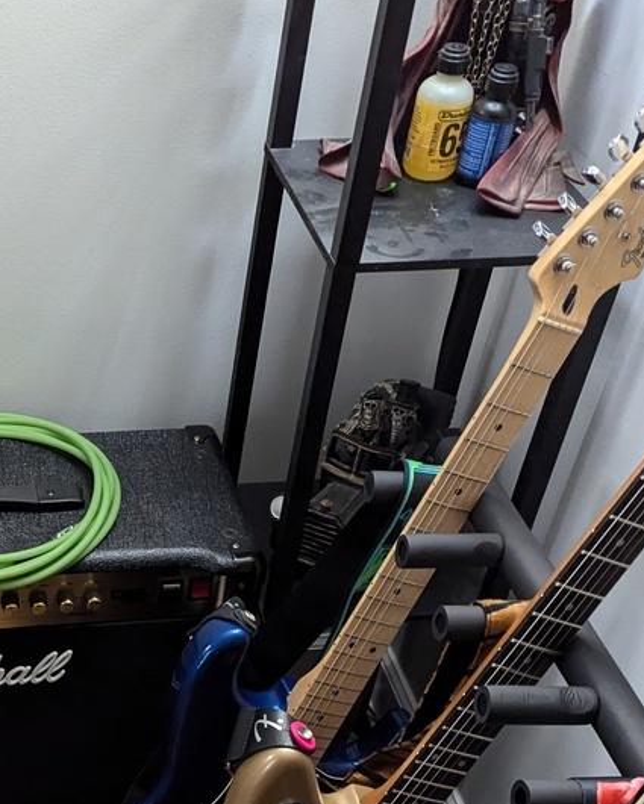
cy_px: 730
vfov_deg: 33.4
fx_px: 1262
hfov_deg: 27.3
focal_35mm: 53
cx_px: 30
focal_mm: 6.81
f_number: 1.85
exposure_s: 1/66
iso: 1607
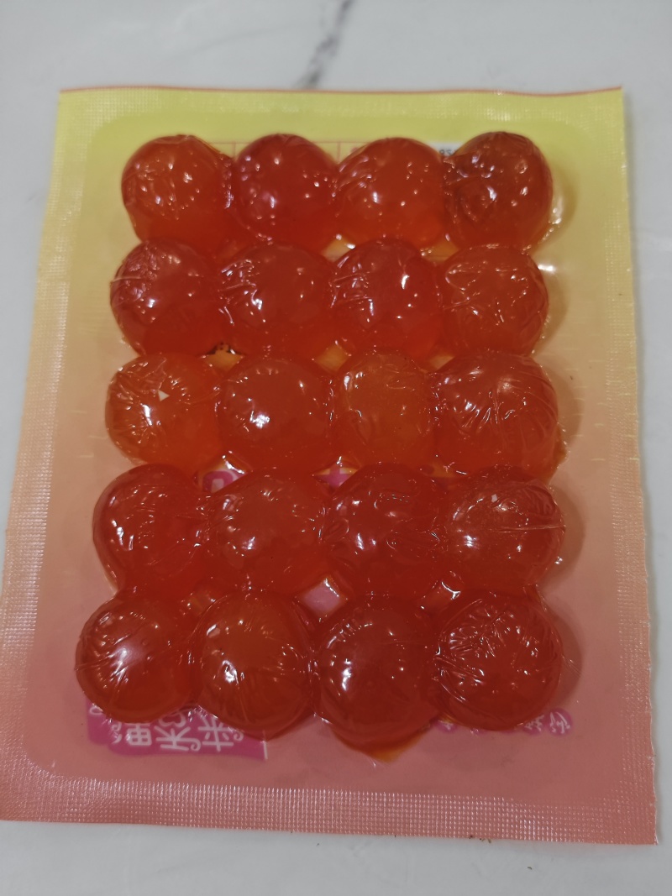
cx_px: 336
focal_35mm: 46
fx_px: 1191
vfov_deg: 41.2
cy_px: 448
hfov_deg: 31.5
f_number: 1.9
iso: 500
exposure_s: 1/92.6
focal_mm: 8.7
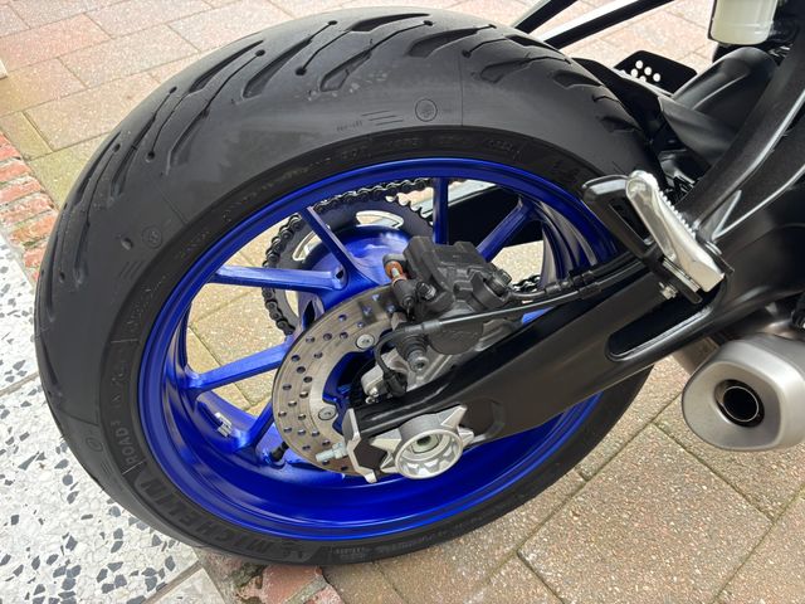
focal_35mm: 26
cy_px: 302
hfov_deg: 67.3
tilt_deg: -49.2
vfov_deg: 53.1
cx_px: 402
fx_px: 605
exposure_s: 1/121
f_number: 1.6
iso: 64
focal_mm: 5.96
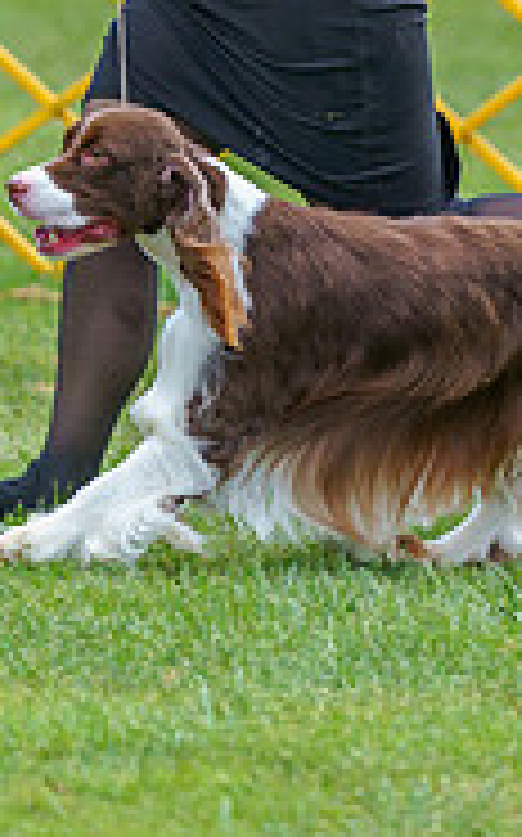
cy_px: 7
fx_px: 13564
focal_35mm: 595
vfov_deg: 3.5
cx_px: 288
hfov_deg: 2.2
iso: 640
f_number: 2.8
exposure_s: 1/640
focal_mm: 187
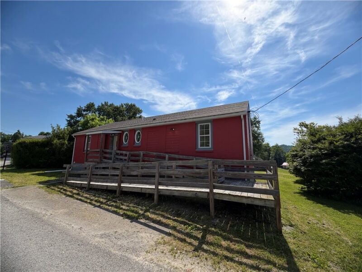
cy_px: 136
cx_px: 181
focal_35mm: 14
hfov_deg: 102.1
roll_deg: -0.6
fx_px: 146
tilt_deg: +8.2
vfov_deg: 85.7
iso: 20
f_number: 2.2
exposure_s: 1/1001
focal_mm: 2.22
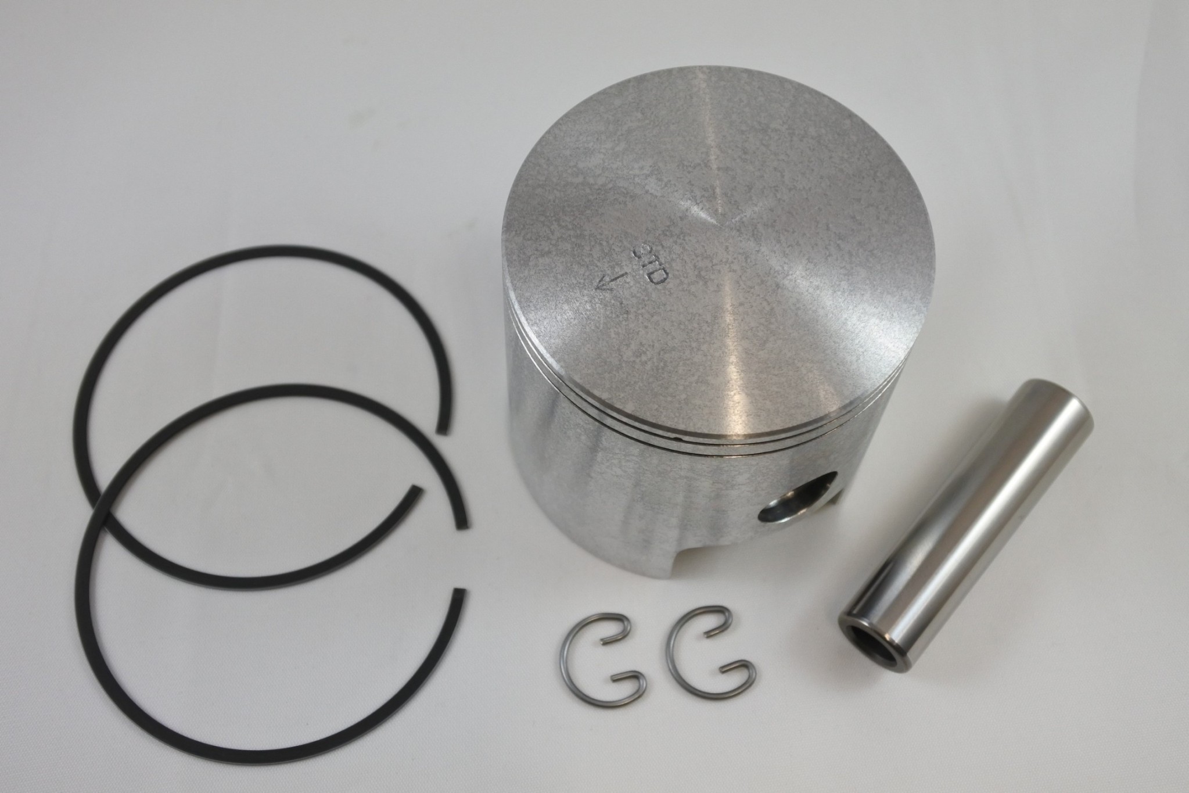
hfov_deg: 46.4
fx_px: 1387
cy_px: 396
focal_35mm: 42
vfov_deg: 31.9
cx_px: 594
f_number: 4.2
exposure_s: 1/200
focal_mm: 15.7
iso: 400
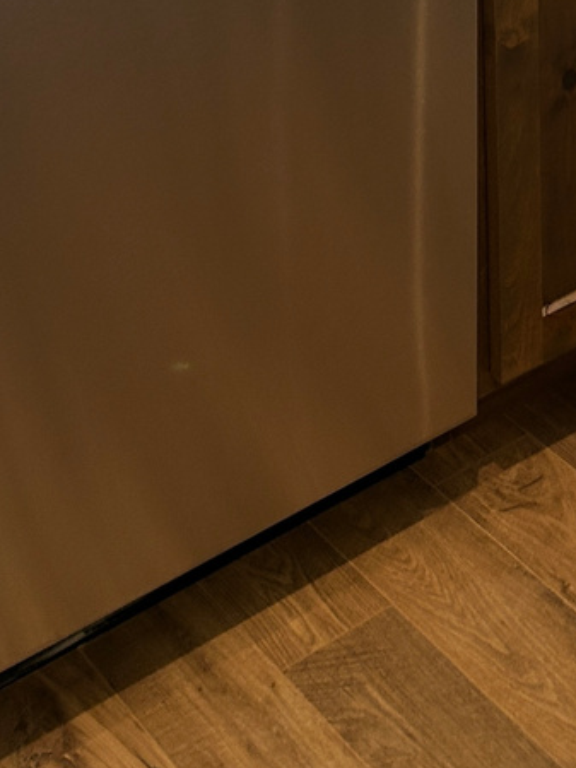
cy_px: -515
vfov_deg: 18.4
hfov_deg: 16.6
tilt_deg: -10.8
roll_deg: +3.9
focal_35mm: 89
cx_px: 287
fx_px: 1974
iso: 50
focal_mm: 5.7
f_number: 1.5
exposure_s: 1/120
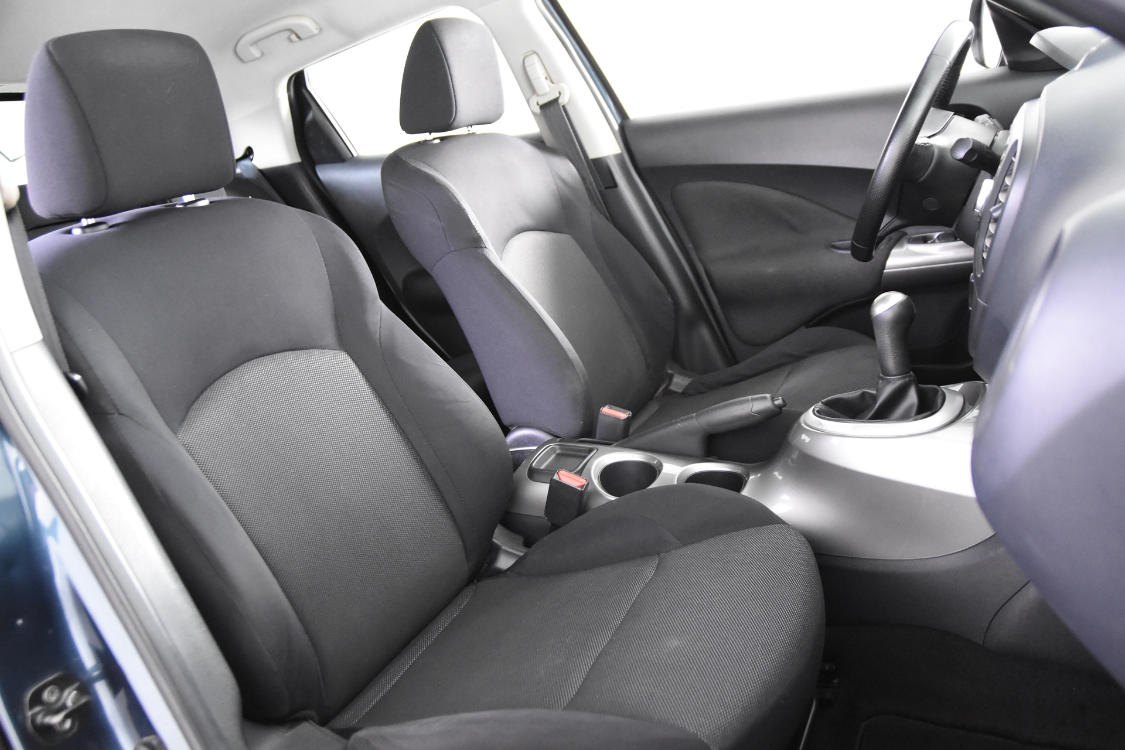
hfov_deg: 61.9
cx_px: 562
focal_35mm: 30
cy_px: 375
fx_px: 937
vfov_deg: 43.6
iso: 5000
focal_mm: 20
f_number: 2.8
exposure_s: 1/30
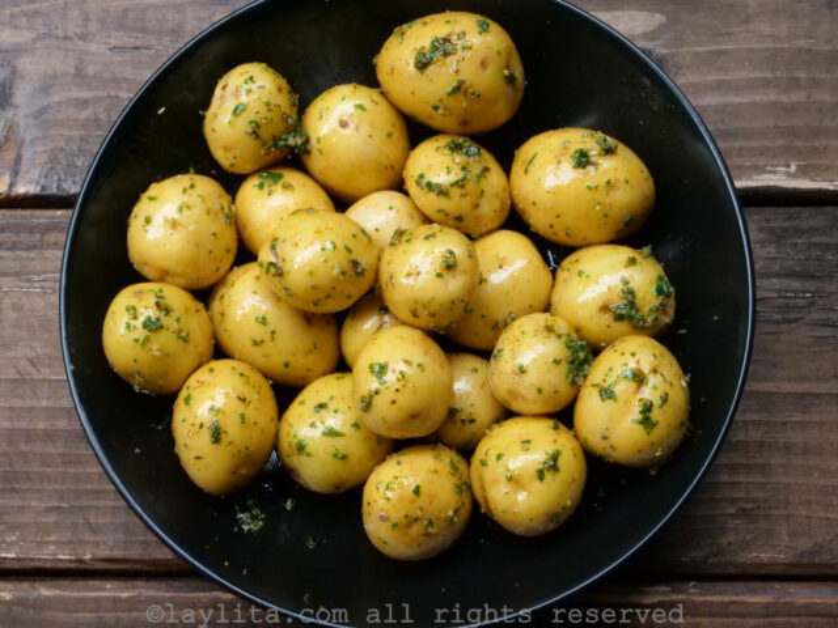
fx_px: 1307
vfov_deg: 27.0
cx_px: 419
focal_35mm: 54
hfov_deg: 35.5
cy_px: 314
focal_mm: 27
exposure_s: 1/60
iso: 2500
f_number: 16
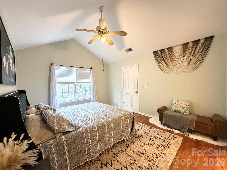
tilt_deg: -1.4
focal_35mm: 14
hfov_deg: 102.1
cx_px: 114
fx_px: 92
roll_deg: +1.4
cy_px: 85
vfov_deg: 85.7
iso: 500
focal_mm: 2.22
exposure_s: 1/60
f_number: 2.2
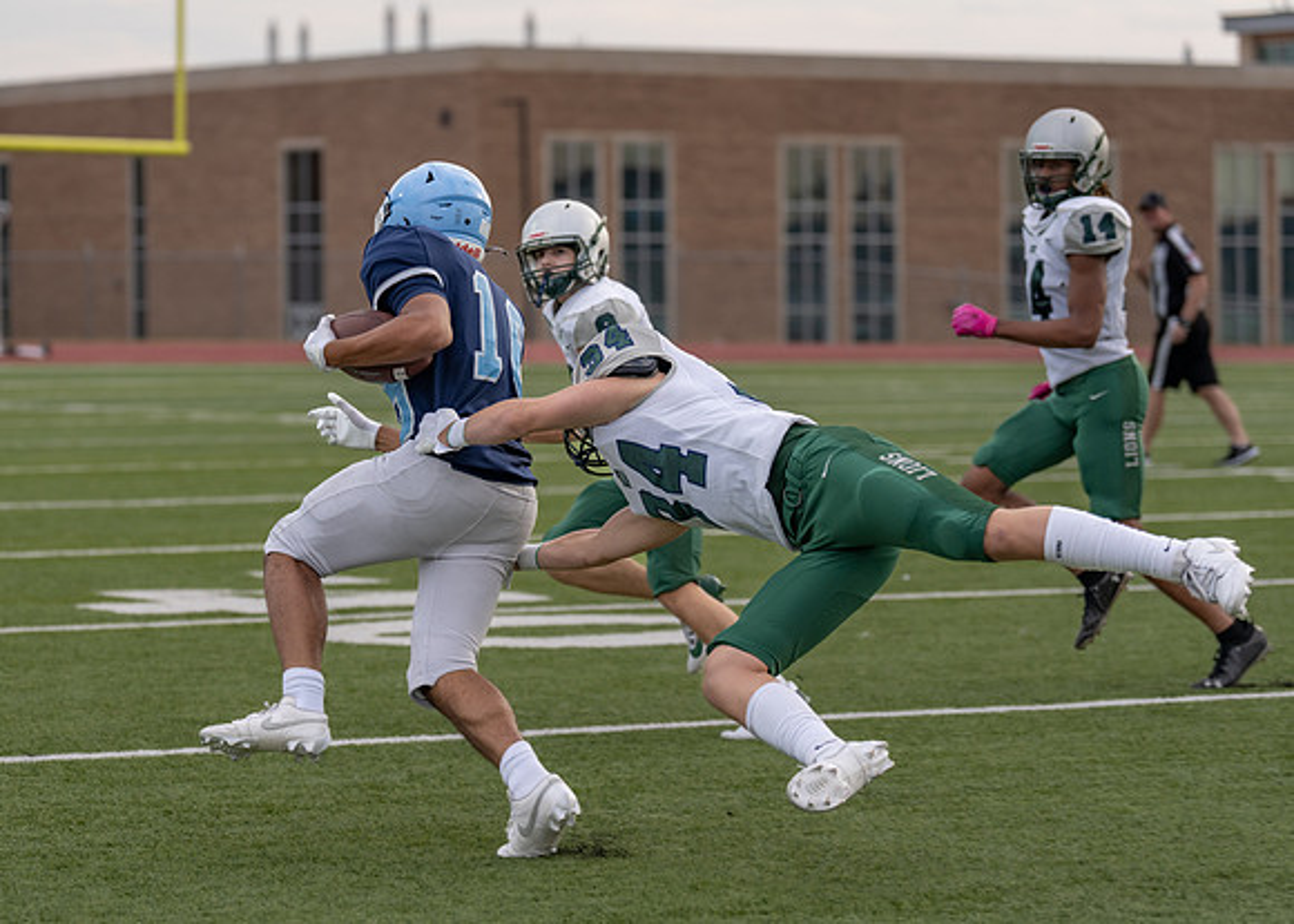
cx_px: 443
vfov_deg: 10.9
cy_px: 544
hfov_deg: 15.2
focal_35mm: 132
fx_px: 4846
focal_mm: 102
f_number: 2.8
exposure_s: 1/1250
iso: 250
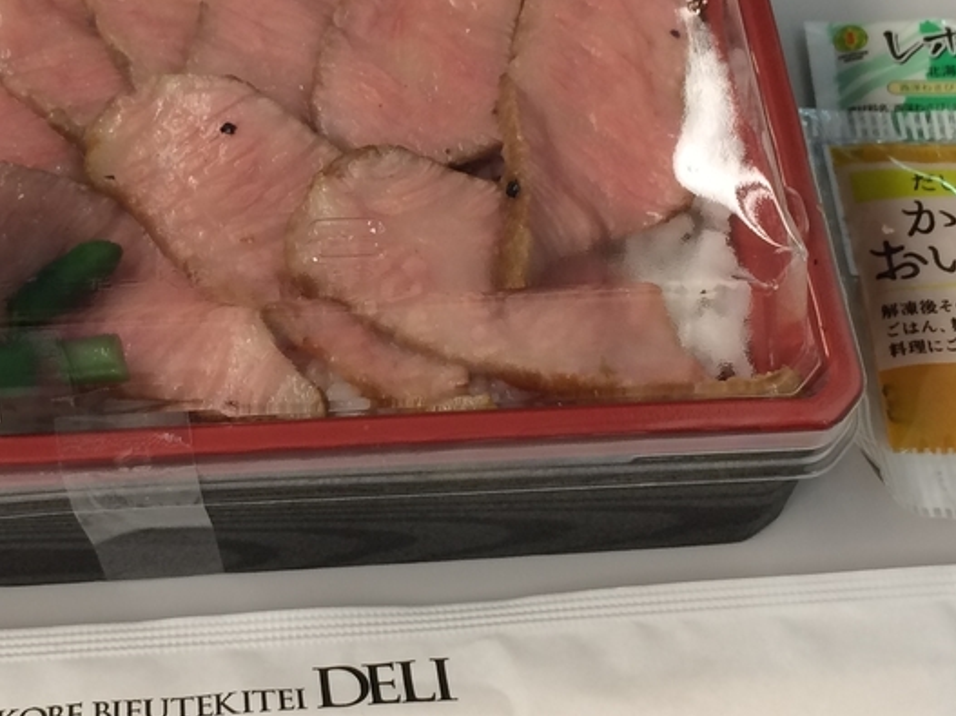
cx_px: 316
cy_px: 243
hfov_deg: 29.2
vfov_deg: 22.2
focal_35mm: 66
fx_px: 1822
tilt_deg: -59.7
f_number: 2.2
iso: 50
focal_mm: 4.15
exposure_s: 1/30
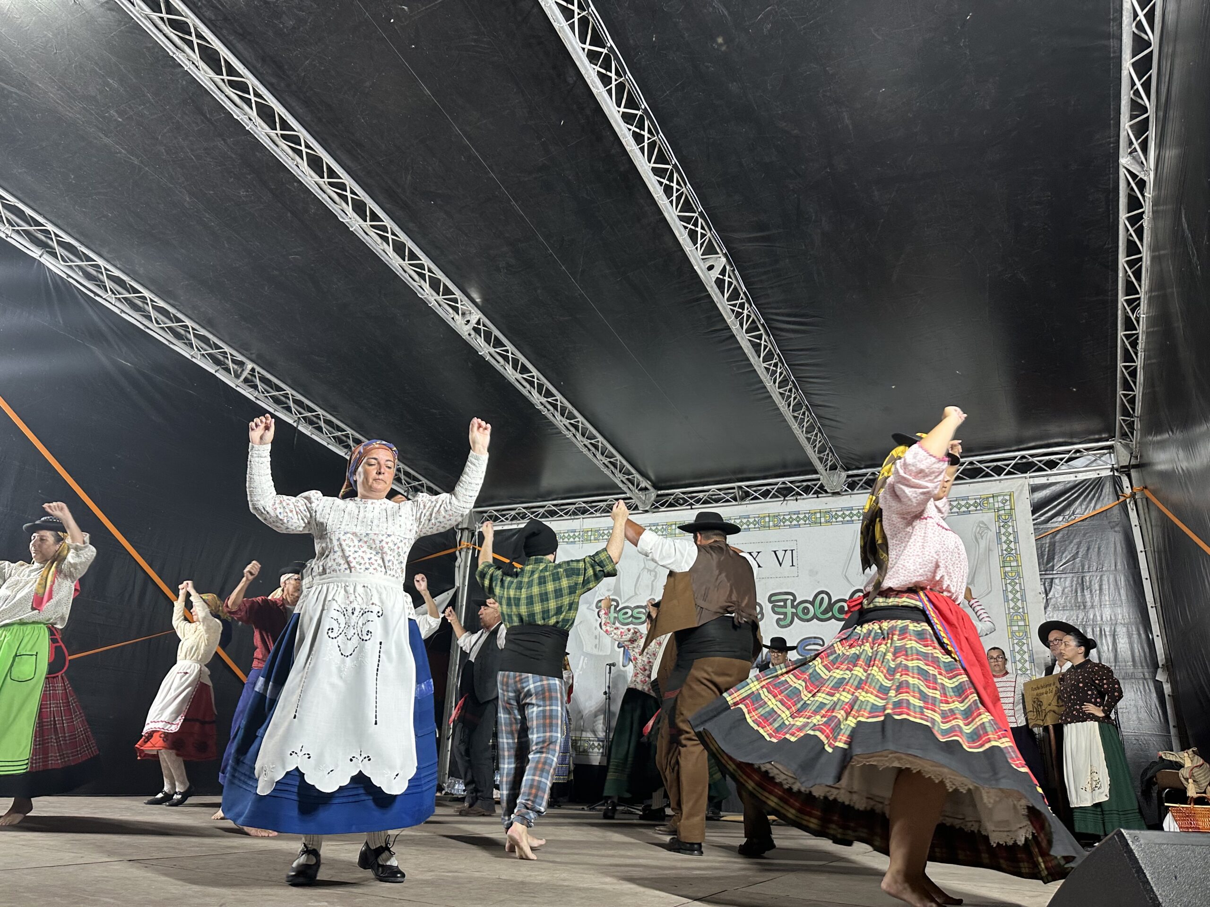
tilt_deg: +19.7
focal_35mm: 24
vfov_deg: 56.8
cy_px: 454
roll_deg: -2.1
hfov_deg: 71.6
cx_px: 605
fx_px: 839
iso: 125
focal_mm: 6.86
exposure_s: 1/50
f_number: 1.78
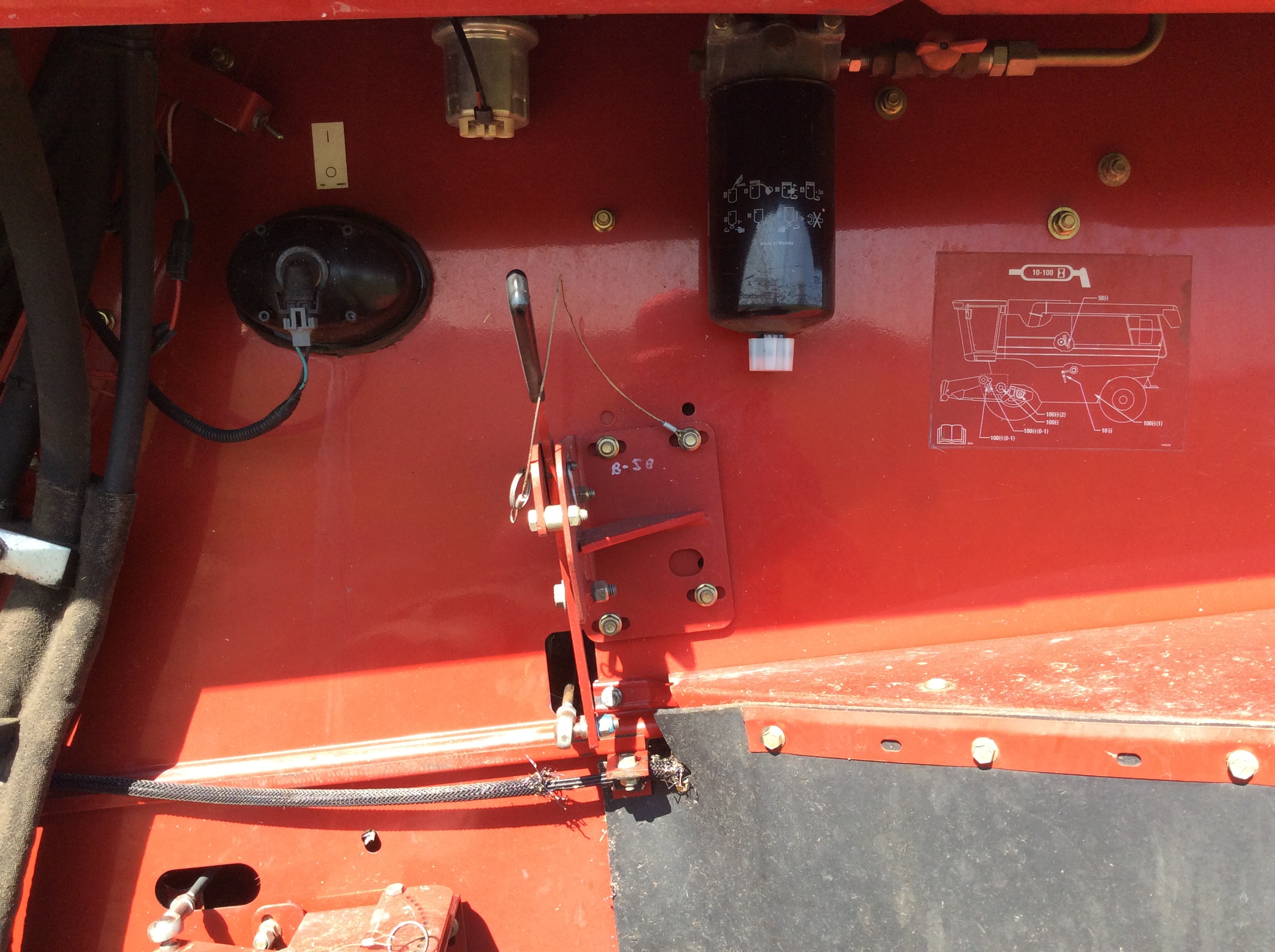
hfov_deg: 56.9
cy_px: 476
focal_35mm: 32
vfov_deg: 44.1
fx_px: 1177
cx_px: 638
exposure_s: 1/312
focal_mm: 3.3
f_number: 2.4
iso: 32
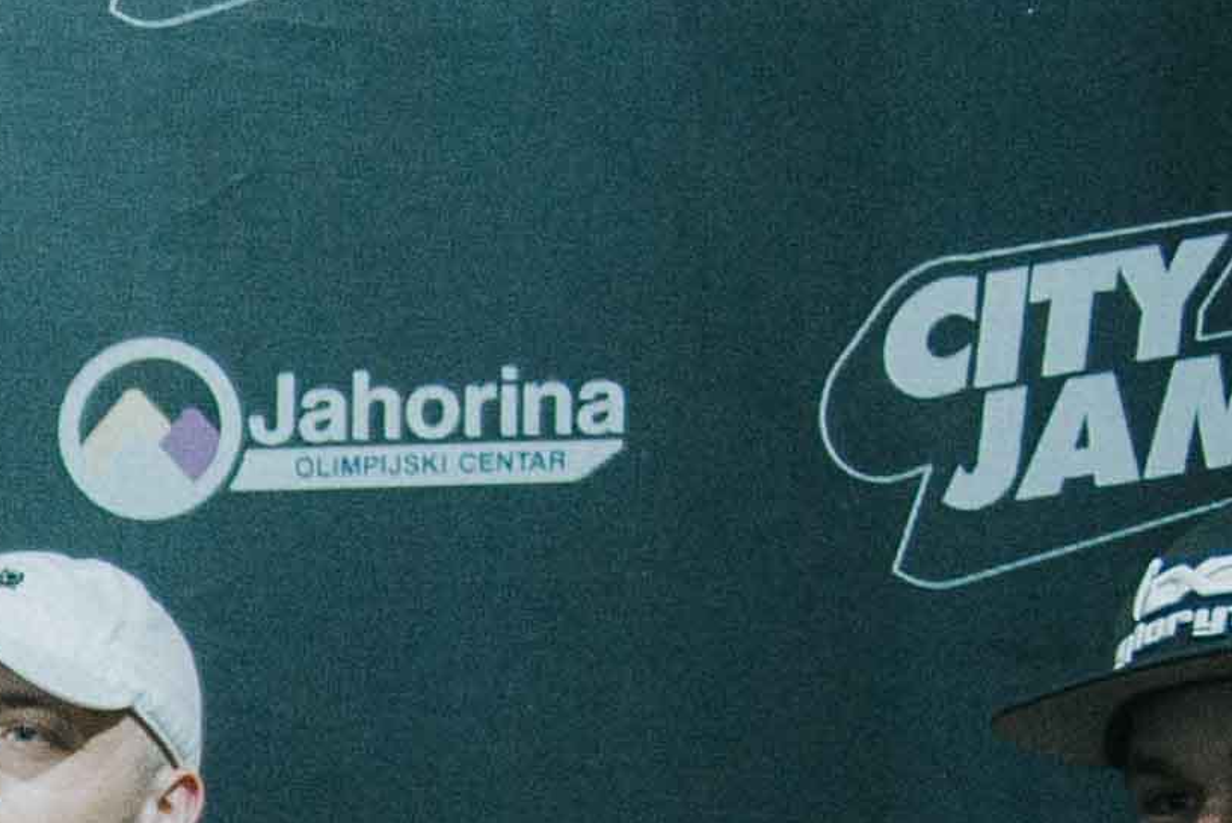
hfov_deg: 7.8
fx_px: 8080
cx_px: -2245
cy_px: 2034
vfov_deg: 5.6
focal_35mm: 236
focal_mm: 32
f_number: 2.8
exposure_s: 1/200
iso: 1000
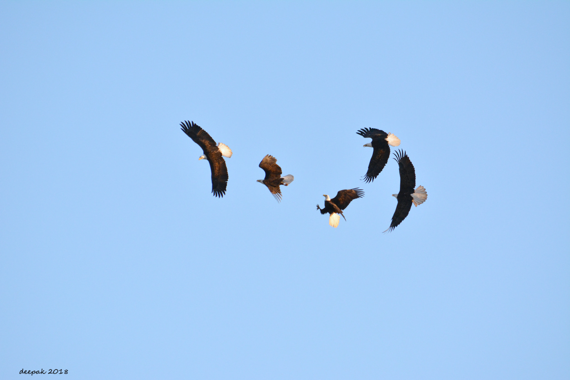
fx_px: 7124
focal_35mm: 450
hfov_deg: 4.6
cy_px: 190
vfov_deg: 3.1
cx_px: 285
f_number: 8
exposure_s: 1/1600
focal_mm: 300
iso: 1600
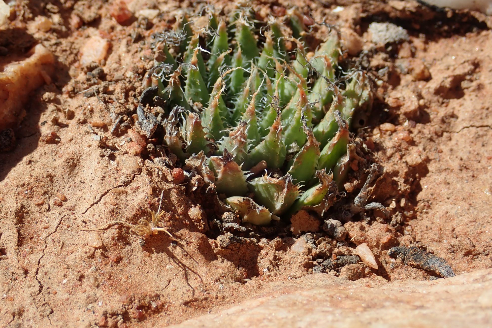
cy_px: 151
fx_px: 875
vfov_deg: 21.2
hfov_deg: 31.4
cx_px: 246
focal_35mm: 64
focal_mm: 11.01
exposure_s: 1/500
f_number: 5
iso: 100
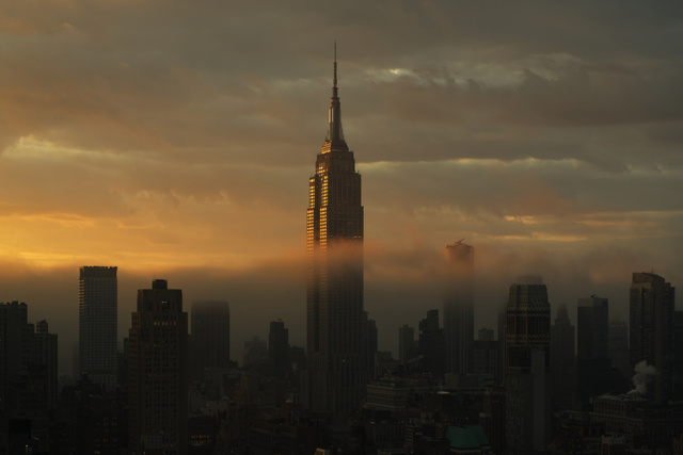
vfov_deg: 27.0
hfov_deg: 39.6
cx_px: 342
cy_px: 228
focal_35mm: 50
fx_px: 949
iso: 250
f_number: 11
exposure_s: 1/25
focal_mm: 50
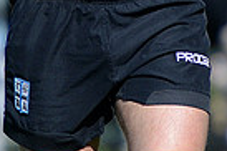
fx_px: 7192
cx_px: 99
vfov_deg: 1.2
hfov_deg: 1.8
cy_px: -132
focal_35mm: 1142
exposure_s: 1/2000
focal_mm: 270
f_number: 4
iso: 320
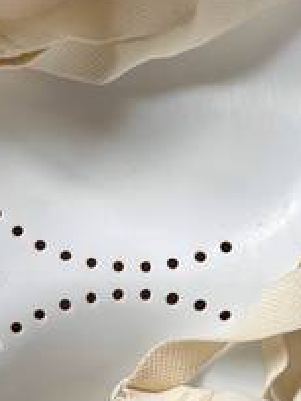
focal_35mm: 94
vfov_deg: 20.7
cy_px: 303
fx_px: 1090
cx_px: 128
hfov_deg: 15.7
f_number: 1.78
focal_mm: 6.76
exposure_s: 1/121
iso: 64
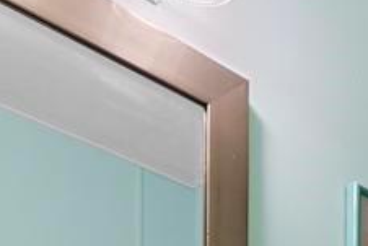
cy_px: 548
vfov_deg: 14.8
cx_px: 454
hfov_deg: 26.1
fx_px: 696
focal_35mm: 68
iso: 100
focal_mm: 10
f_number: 6.3
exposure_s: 1/8
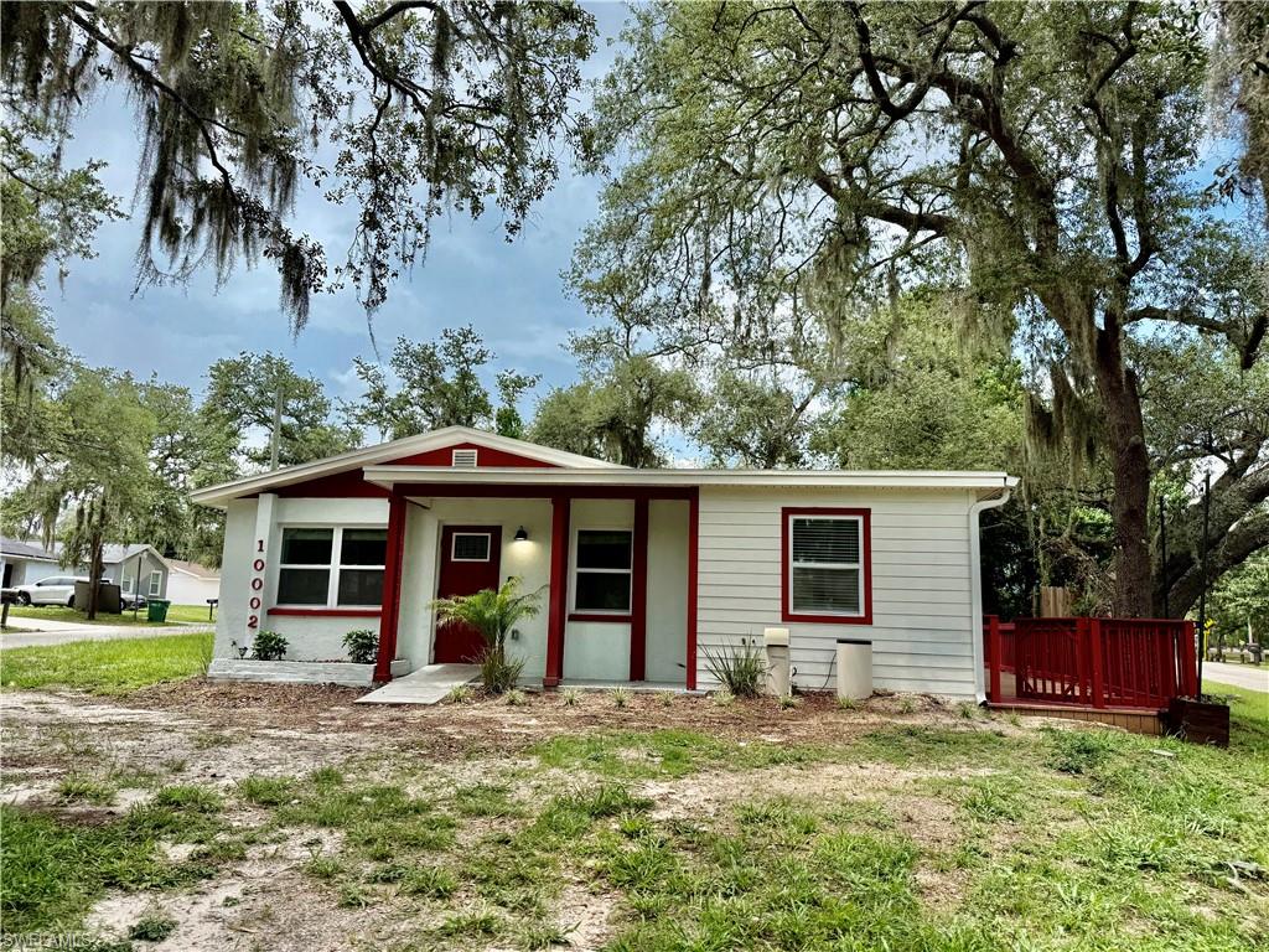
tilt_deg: +10.1
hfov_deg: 71.6
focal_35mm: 24
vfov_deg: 56.8
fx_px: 880
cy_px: 476
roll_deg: -1.4
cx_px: 634
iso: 80
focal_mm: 6.76
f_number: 1.78
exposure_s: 1/2299
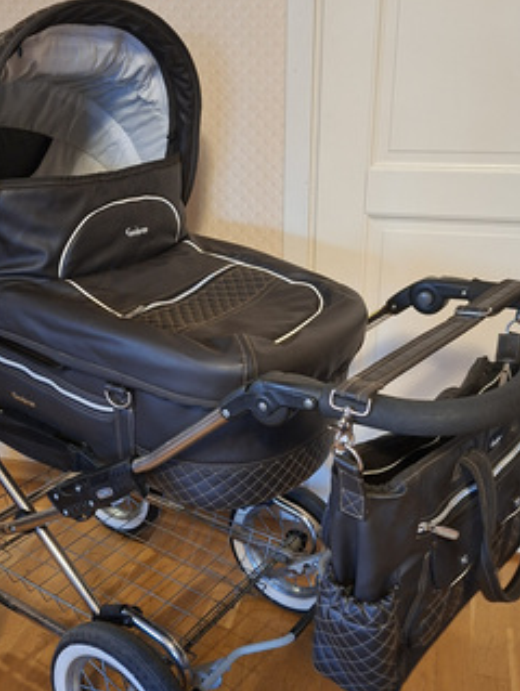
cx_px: 239
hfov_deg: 39.7
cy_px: 340
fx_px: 720
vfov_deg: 51.3
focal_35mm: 36
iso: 500
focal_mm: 5.54
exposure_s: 1/25
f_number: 1.8
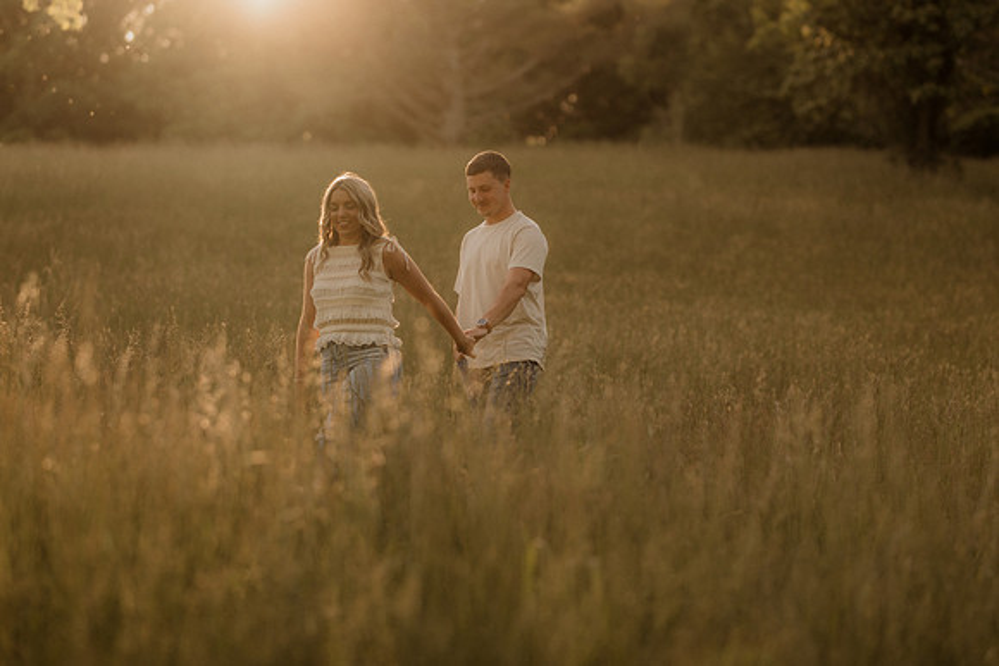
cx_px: 500
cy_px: 333
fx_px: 2359
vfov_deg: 16.1
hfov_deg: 23.9
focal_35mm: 85
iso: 250
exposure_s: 1/800
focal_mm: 85
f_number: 2
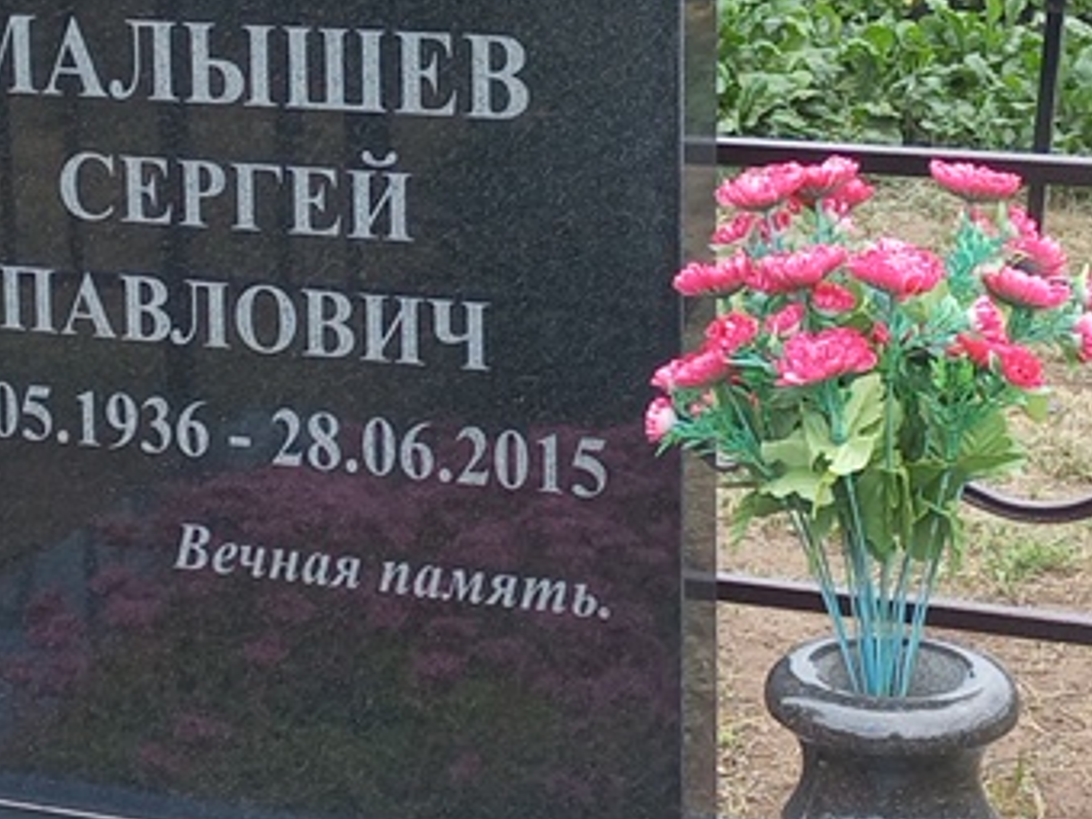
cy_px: 154
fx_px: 3344
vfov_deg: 13.9
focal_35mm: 106
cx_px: 141
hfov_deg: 18.3
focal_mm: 4.6
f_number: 1.8
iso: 24
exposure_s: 1/100
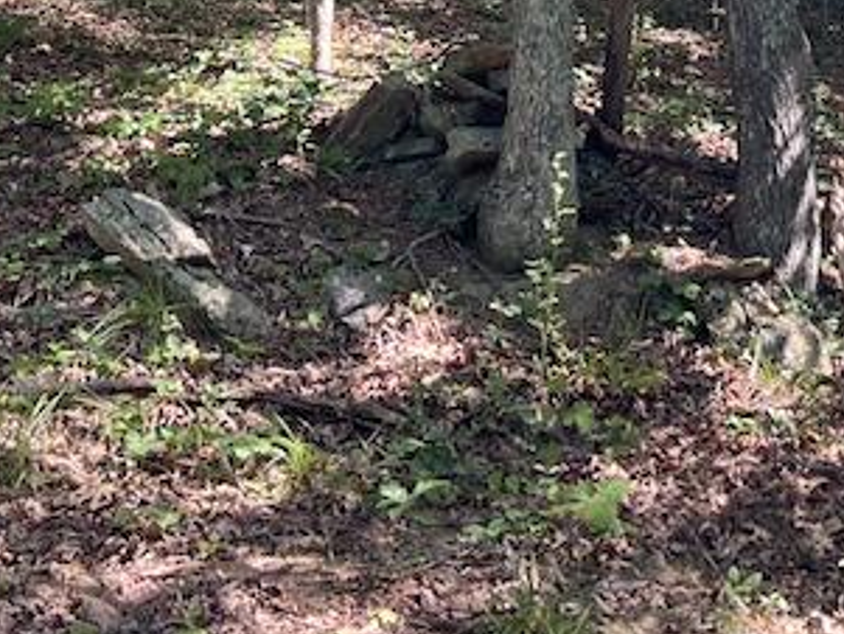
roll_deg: +1.2
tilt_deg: +13.5
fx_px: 1683
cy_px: -79
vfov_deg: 20.3
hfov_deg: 26.8
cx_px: 816
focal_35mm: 69
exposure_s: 1/212
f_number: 1.5
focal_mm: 5.7
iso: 40
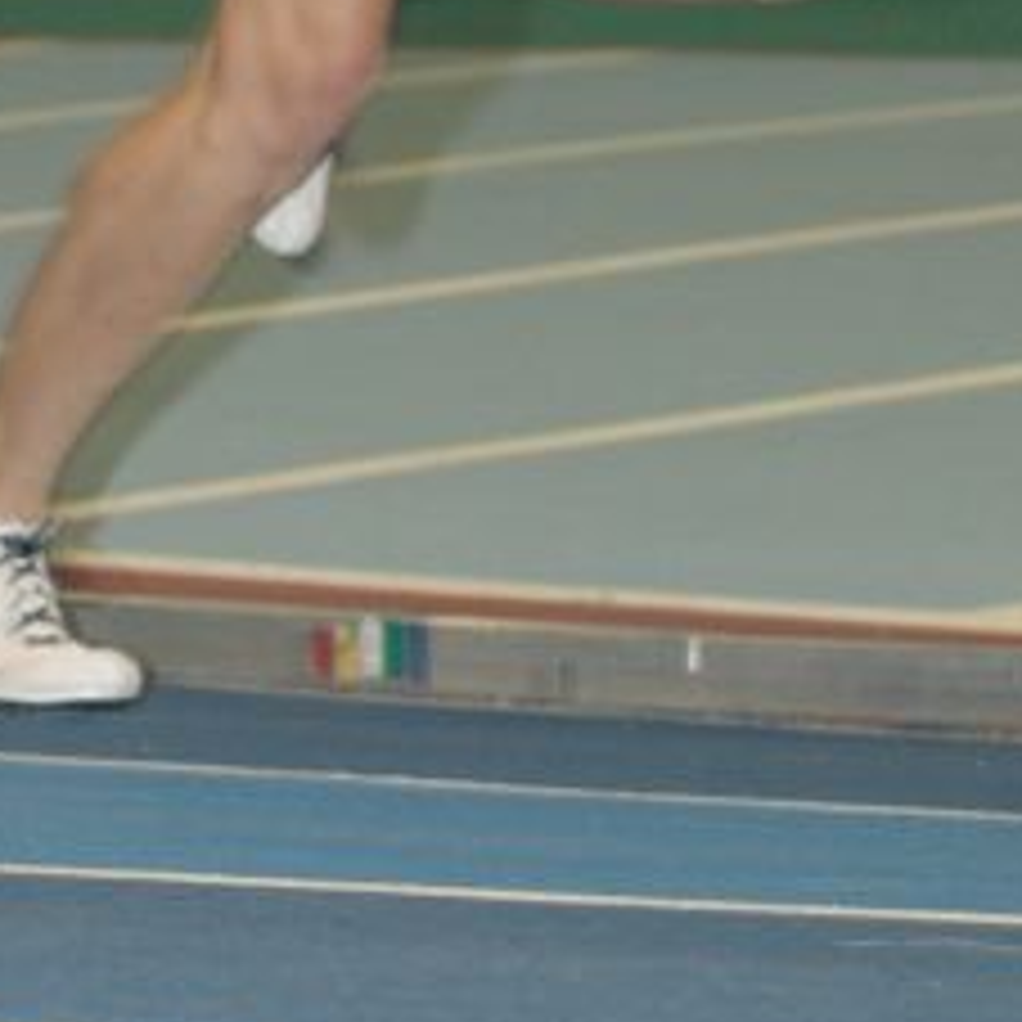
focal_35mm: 305
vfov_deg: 5.7
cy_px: -675
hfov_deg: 5.7
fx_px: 10188
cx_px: 306
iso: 800
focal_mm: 68
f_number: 6.3
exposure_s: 1/125
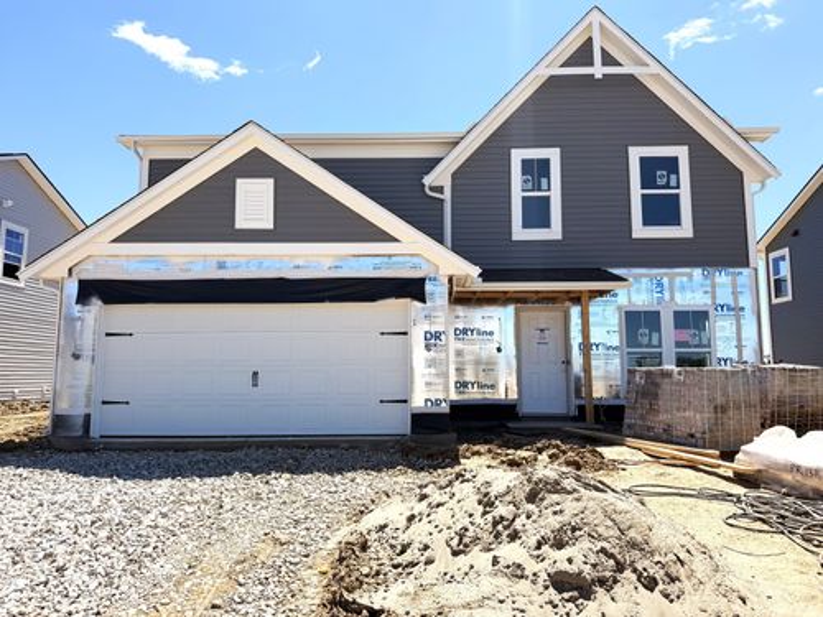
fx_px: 571
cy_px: 308
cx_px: 412
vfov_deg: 56.8
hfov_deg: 71.6
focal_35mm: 24
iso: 80
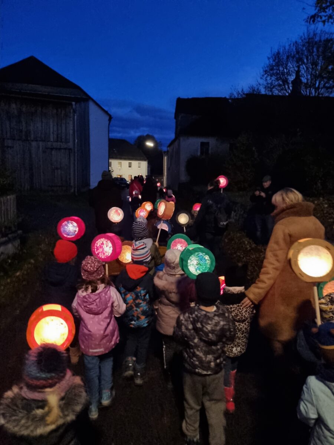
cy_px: 222
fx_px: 334
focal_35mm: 26
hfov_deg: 53.1
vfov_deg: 67.3
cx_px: 167
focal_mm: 5.4
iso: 1600
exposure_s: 1/25
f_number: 1.8
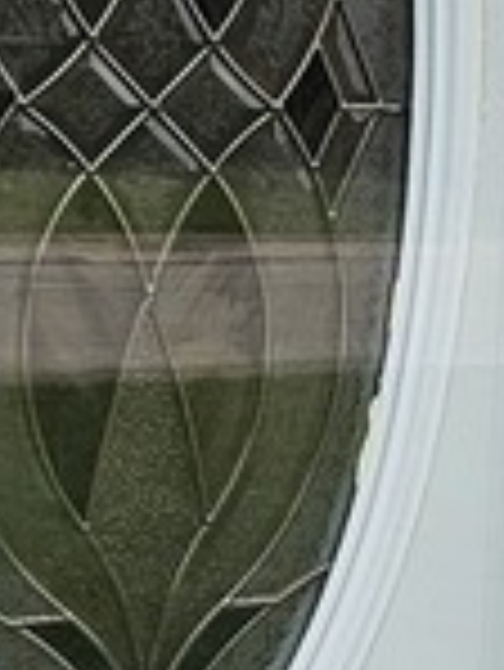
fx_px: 1822
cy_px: 531
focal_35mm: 94
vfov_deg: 20.6
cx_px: 279
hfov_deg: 15.7
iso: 50
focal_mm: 2.2
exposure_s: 1/282
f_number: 2.2
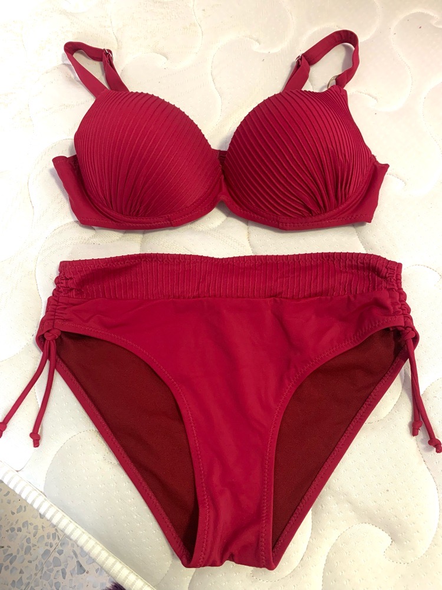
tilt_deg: -70.3
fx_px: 443
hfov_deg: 53.1
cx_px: 221
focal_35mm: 26
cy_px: 295
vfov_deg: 67.3
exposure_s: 1/50
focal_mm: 4.25
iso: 320
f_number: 1.8
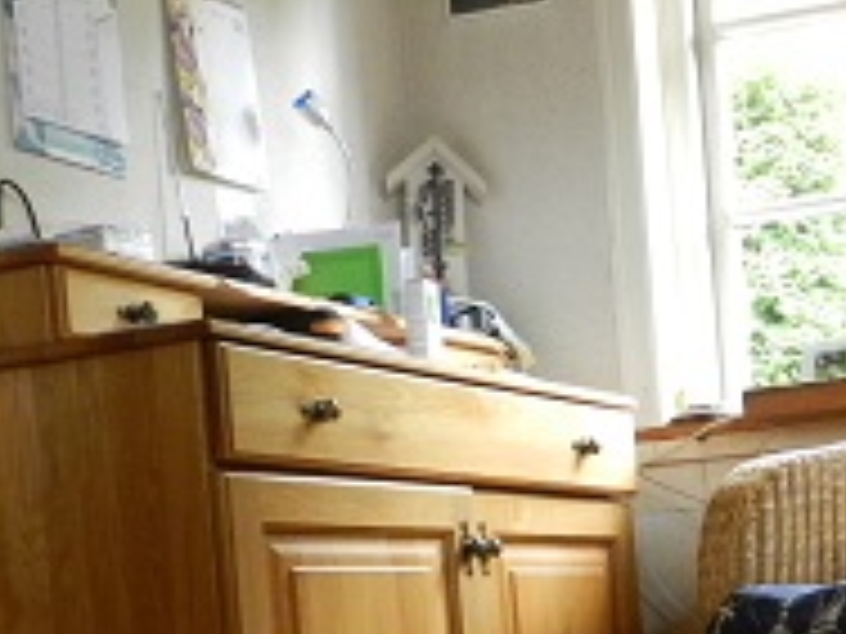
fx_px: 1980
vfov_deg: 17.7
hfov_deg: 23.1
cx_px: 846
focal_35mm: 81
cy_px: 665
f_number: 4
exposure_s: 1/8
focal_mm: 6.7
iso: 800
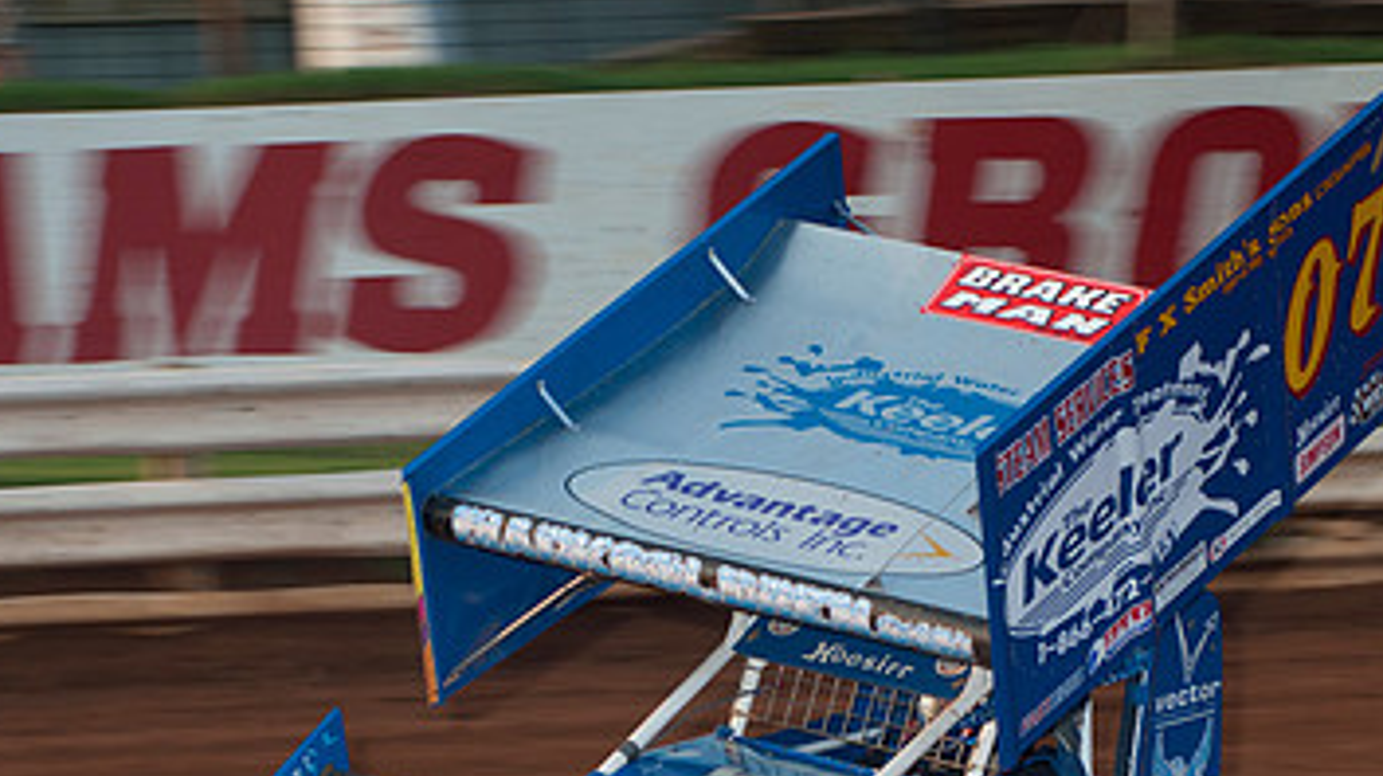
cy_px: 705
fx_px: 7586
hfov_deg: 10.4
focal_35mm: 207
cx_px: 764
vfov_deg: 5.8
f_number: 4.5
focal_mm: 80
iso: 100
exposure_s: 1/400
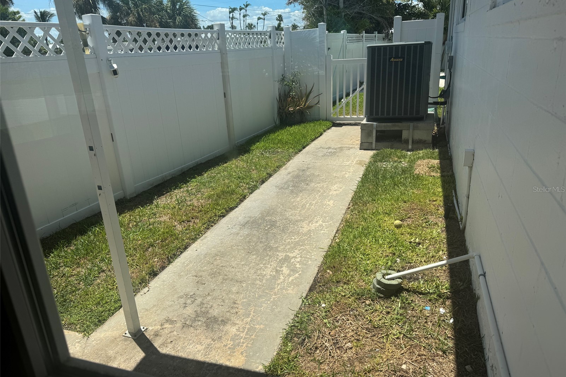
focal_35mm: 25
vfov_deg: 51.3
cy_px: 189
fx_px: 393
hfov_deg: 71.5
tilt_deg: -20.1
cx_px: 283
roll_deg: +4.4
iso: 80
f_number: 1.78
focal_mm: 6.76
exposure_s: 1/4310
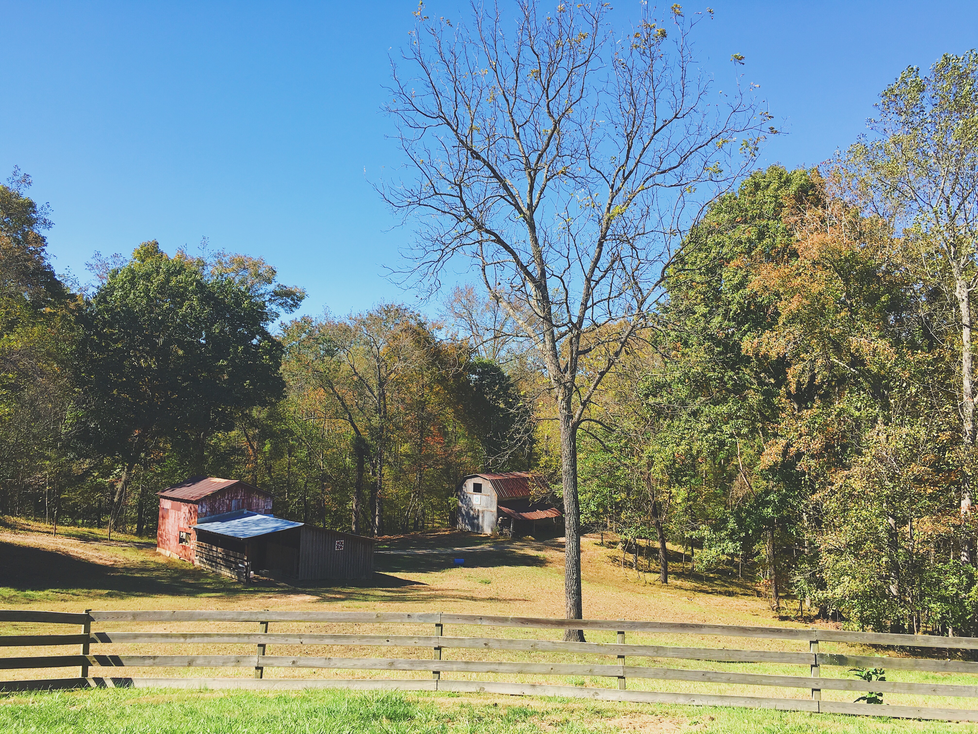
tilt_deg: +4.0
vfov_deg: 48.2
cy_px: 367
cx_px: 489
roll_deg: -2.9
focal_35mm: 29
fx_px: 819
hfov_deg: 61.7
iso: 25
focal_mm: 4.15
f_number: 2.2
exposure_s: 1/674
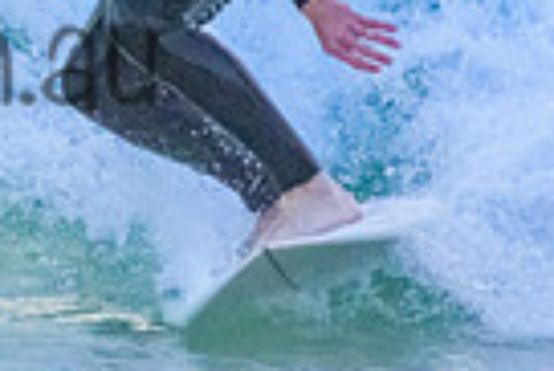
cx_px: -273
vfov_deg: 0.4
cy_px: 10
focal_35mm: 3419
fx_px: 52670
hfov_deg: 0.6
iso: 9000
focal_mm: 800
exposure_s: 1/1250
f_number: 11
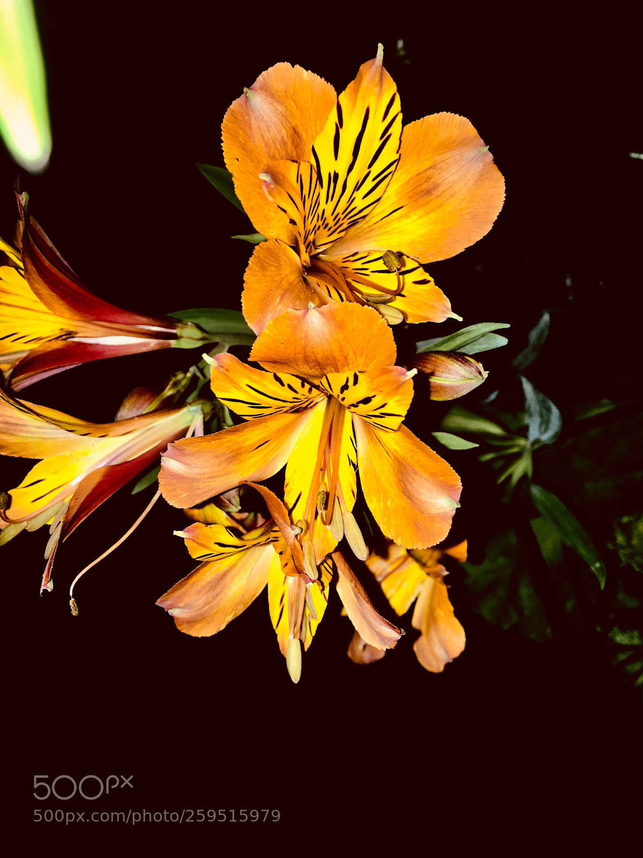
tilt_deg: -52.1
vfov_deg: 61.7
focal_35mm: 29
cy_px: 429
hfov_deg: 48.2
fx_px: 718
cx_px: 322
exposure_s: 1/52
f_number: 2.2
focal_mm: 4.15
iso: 25
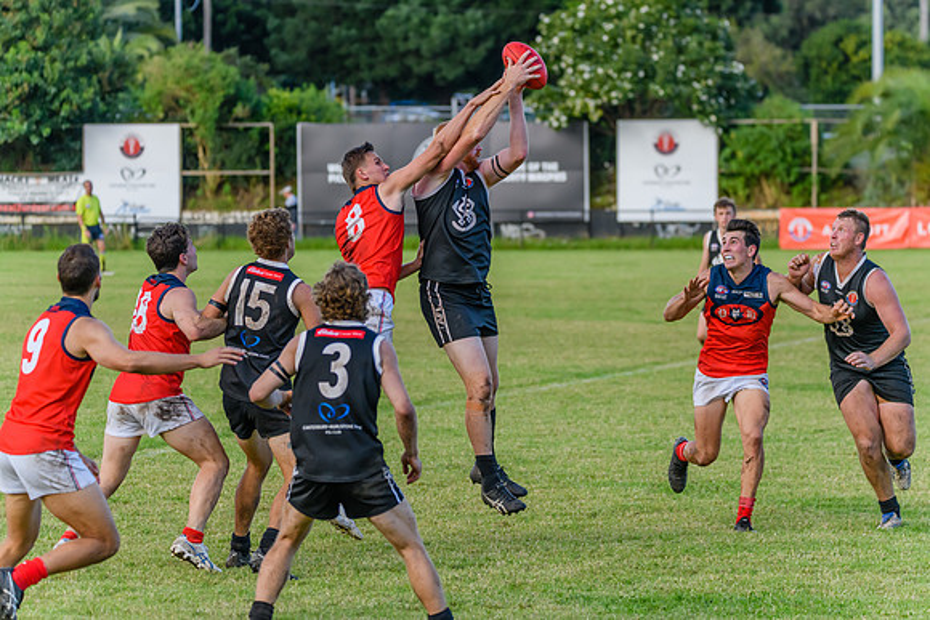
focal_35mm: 207
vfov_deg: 6.7
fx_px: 5339
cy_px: 310
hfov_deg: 10.0
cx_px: 474
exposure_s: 1/2000
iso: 1400
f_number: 5.3
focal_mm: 200
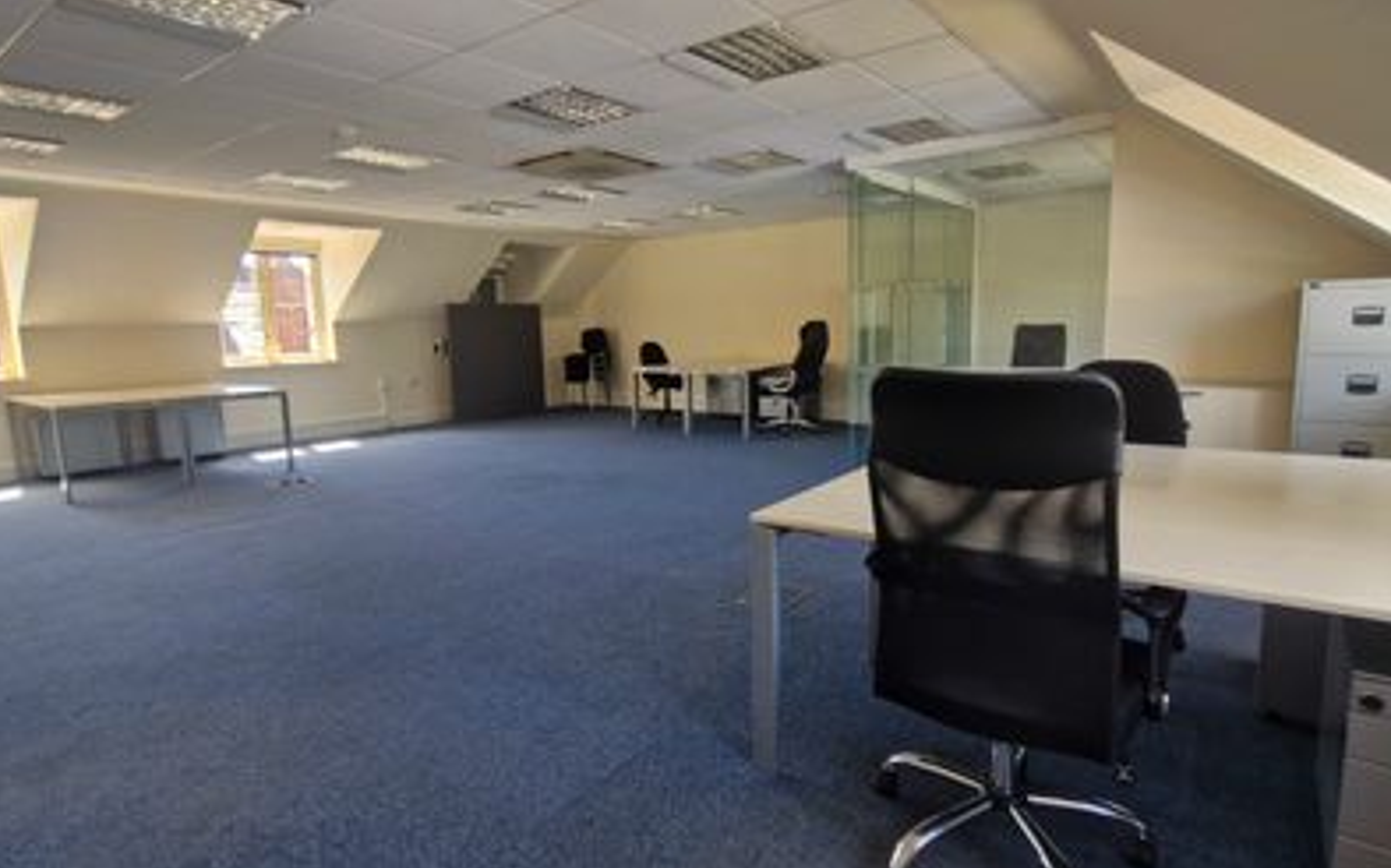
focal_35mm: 14
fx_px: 531
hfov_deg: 105.3
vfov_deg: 78.5
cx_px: 688
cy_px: 413
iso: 50
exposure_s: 1/50
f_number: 2.2
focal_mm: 1.74
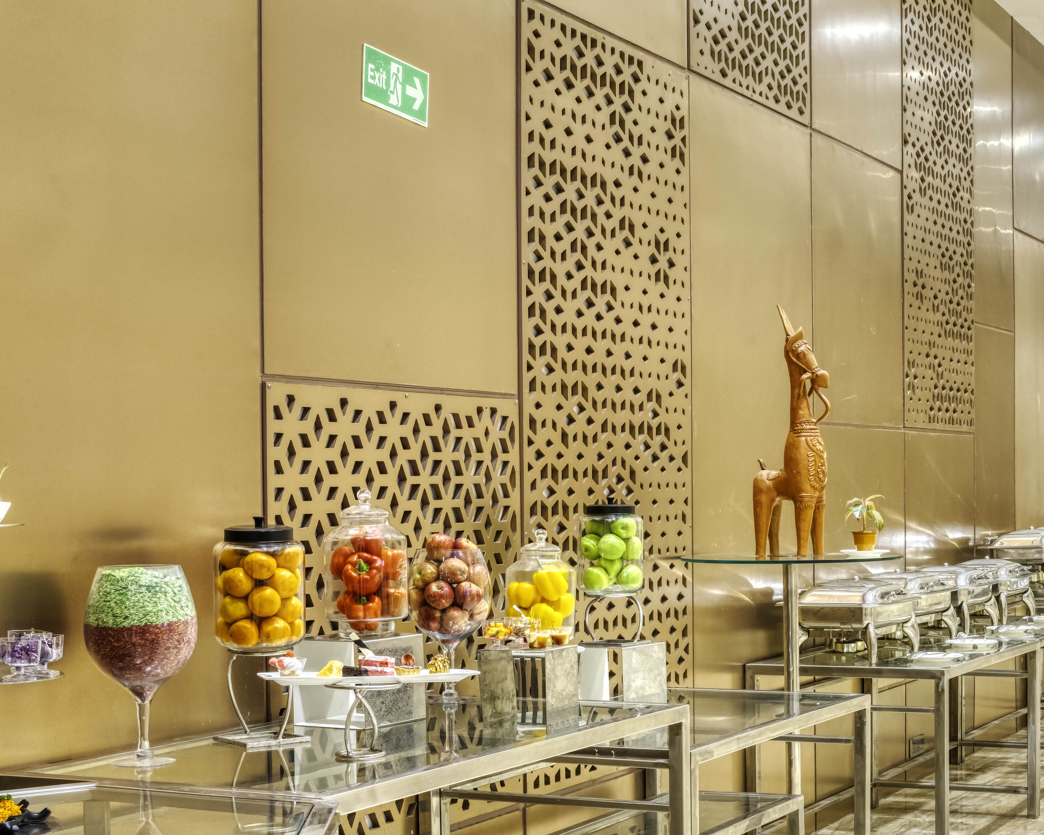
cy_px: 553
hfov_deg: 32.2
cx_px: 700
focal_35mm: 58
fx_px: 1792
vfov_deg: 26.1
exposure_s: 1/8
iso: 500
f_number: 14
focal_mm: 33
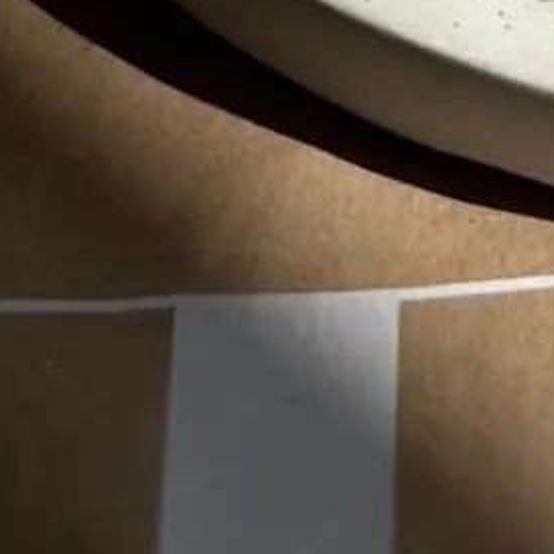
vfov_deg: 8.3
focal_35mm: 199
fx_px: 3603
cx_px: 923
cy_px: -647
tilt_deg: -52.3
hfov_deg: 8.5
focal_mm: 6.86
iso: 80
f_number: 1.78
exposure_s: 1/18868
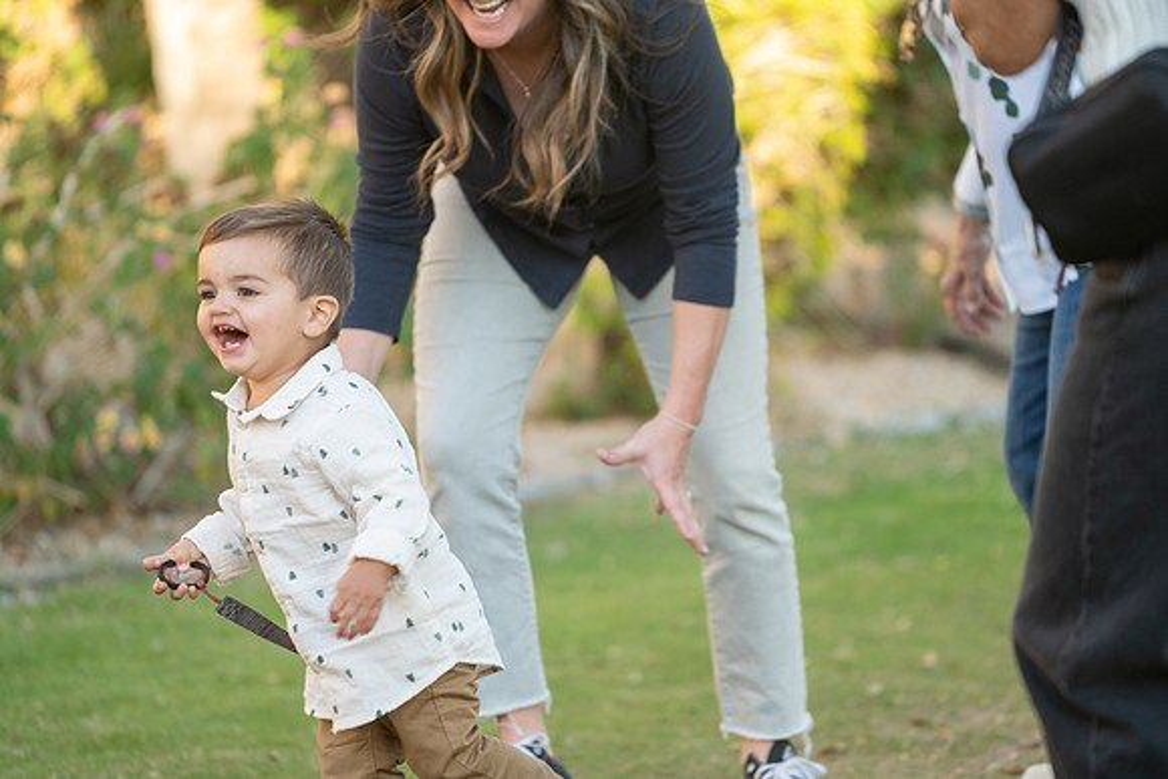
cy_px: 390
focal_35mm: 200
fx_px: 6490
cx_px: 584
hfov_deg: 10.3
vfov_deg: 6.9
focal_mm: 200
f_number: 4
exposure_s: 1/400
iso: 1000
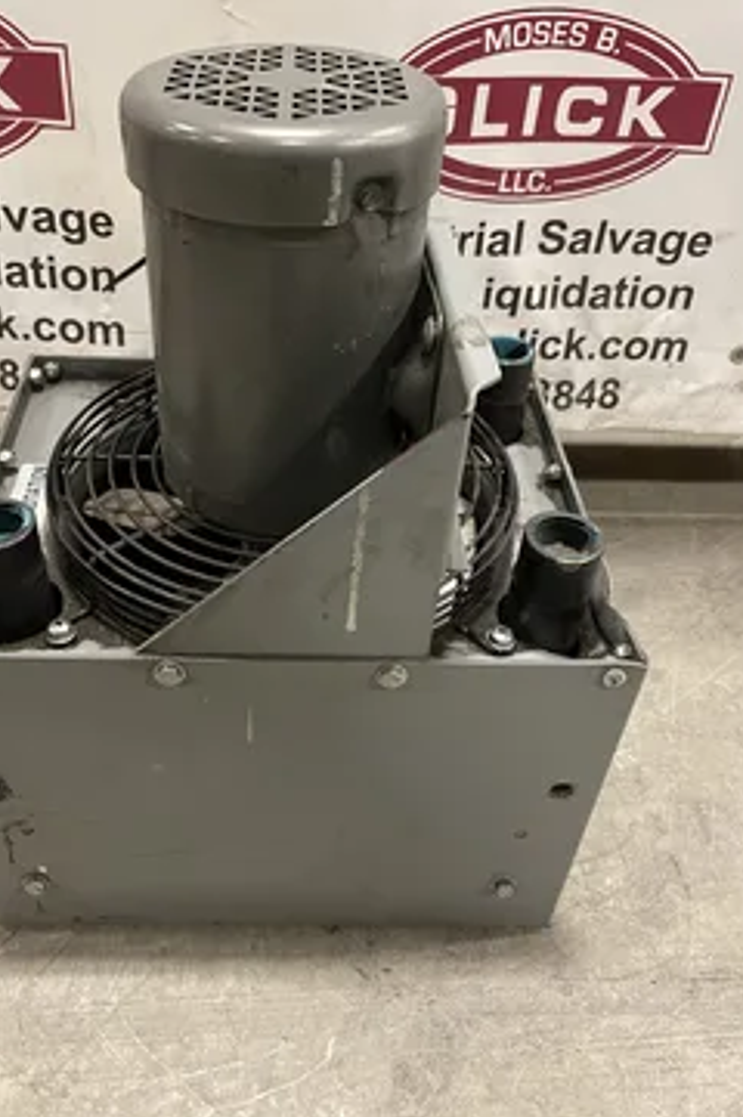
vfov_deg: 61.9
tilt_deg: -39.2
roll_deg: -3.0
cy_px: 517
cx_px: 313
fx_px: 930
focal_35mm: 30
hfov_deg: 43.4
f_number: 1.6
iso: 500
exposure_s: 1/40
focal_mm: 4.2
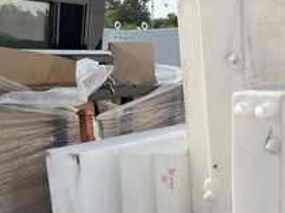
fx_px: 453
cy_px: 186
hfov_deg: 34.0
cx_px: 223
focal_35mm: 55
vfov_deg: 25.8
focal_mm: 3
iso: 25
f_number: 1.8
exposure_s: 1/1730
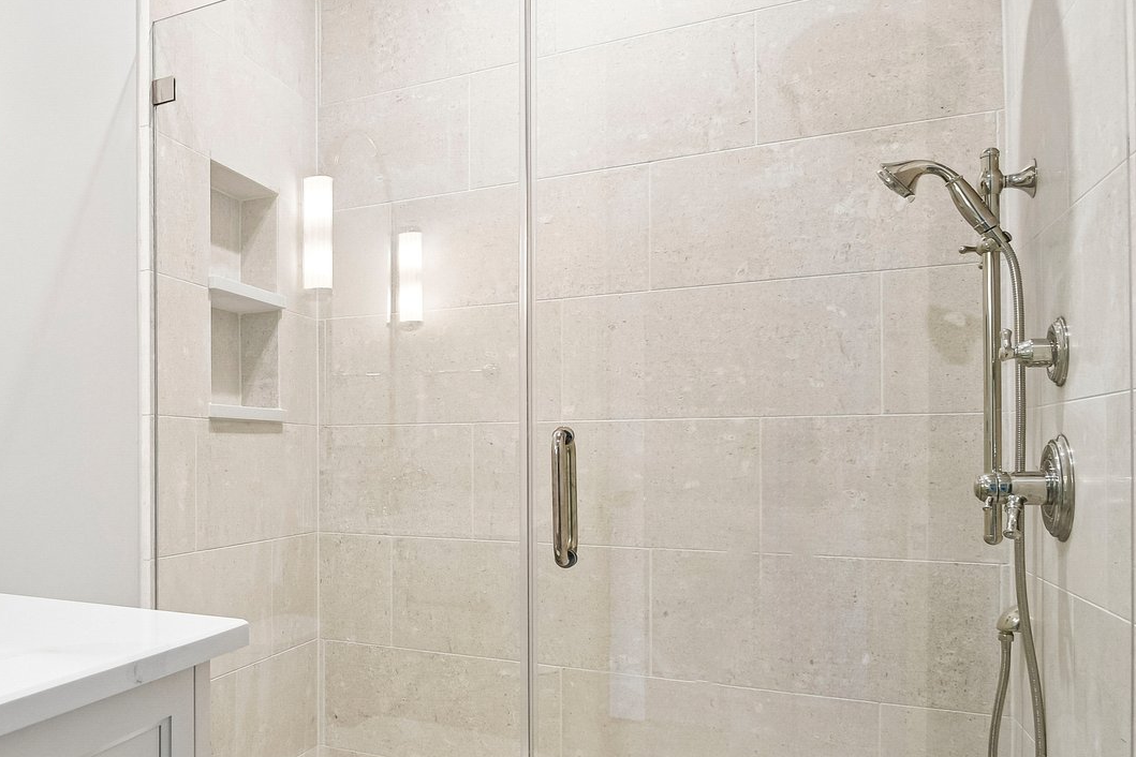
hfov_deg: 53.9
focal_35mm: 29
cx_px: 74
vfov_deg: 44.9
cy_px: 417
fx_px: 915
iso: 400
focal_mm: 10
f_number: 8
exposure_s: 1/10
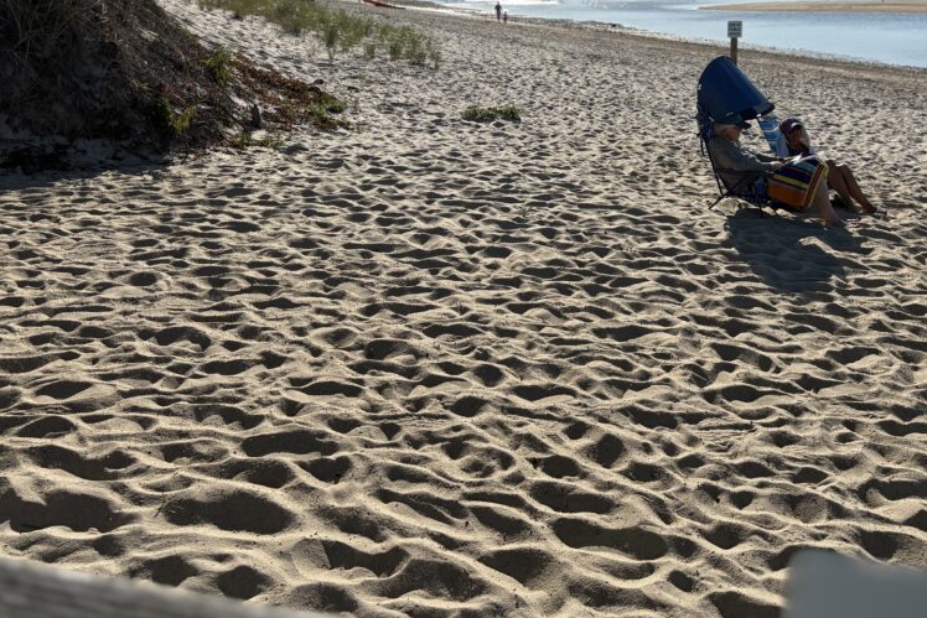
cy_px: 159
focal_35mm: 37
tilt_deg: -11.0
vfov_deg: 35.2
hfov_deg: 51.4
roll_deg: +0.6
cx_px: 578
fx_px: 953
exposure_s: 1/7813
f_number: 1.6
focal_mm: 5.96
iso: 50
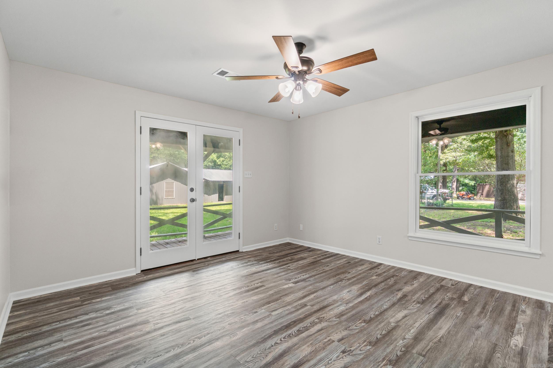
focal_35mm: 16
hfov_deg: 95.0
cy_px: 184
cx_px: 276
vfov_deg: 72.0
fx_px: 253
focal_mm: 11
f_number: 9
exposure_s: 1/3
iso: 250
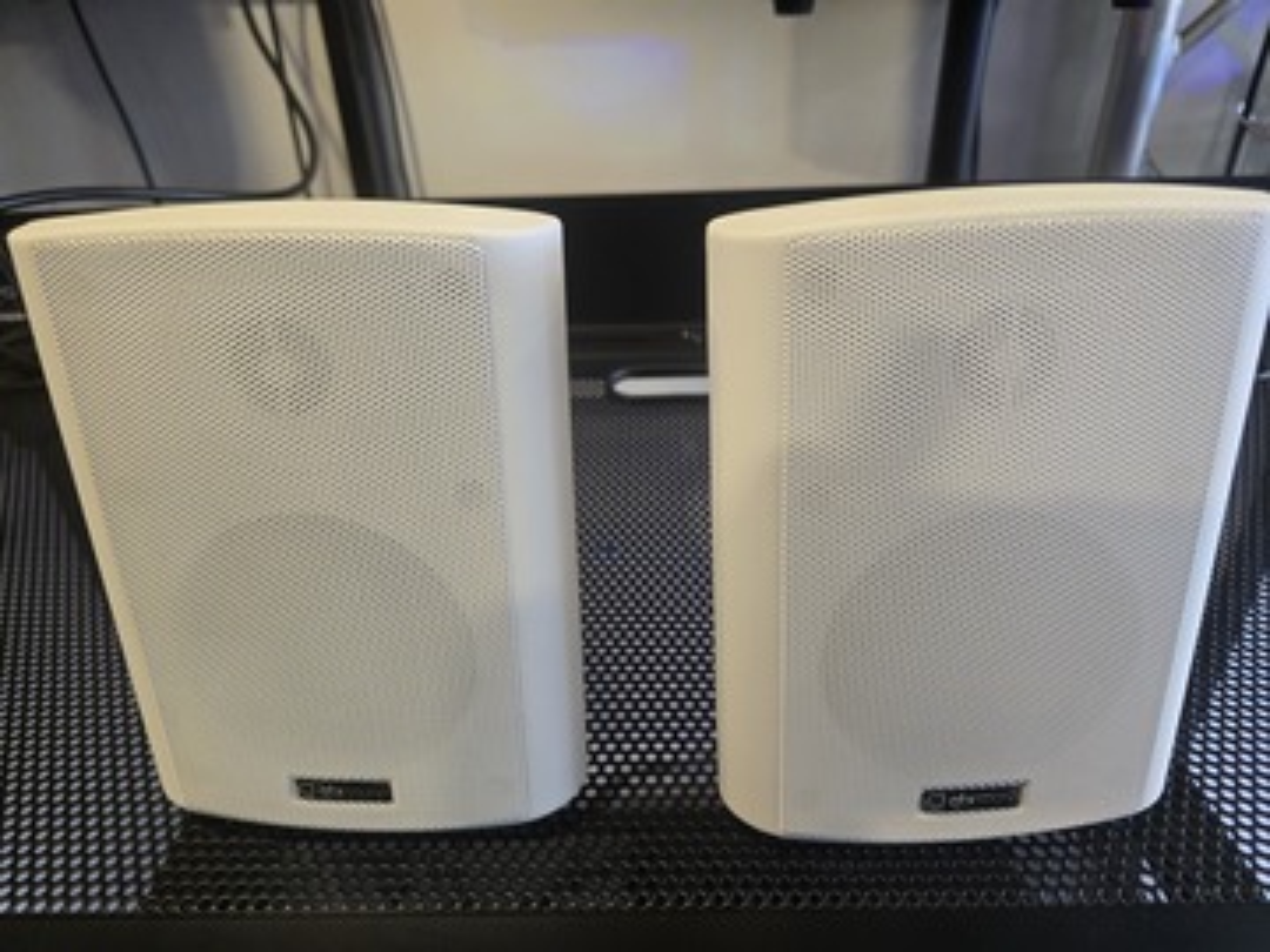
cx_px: 635
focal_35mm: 23
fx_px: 844
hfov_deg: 73.9
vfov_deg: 58.9
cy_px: 476
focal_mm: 6.3
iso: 500
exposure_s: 1/100
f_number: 1.7
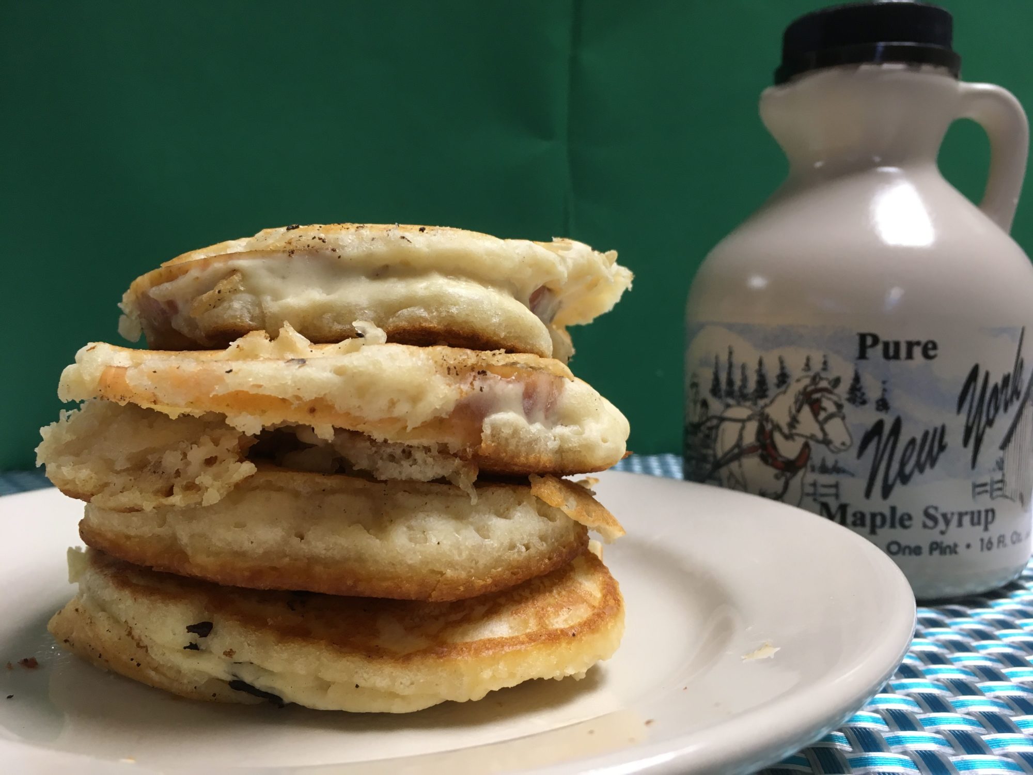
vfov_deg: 48.2
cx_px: 516
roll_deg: +1.2
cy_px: 388
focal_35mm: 29
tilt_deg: -6.1
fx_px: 865
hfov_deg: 61.7
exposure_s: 1/30
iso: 64
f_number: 2.2
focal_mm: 4.15
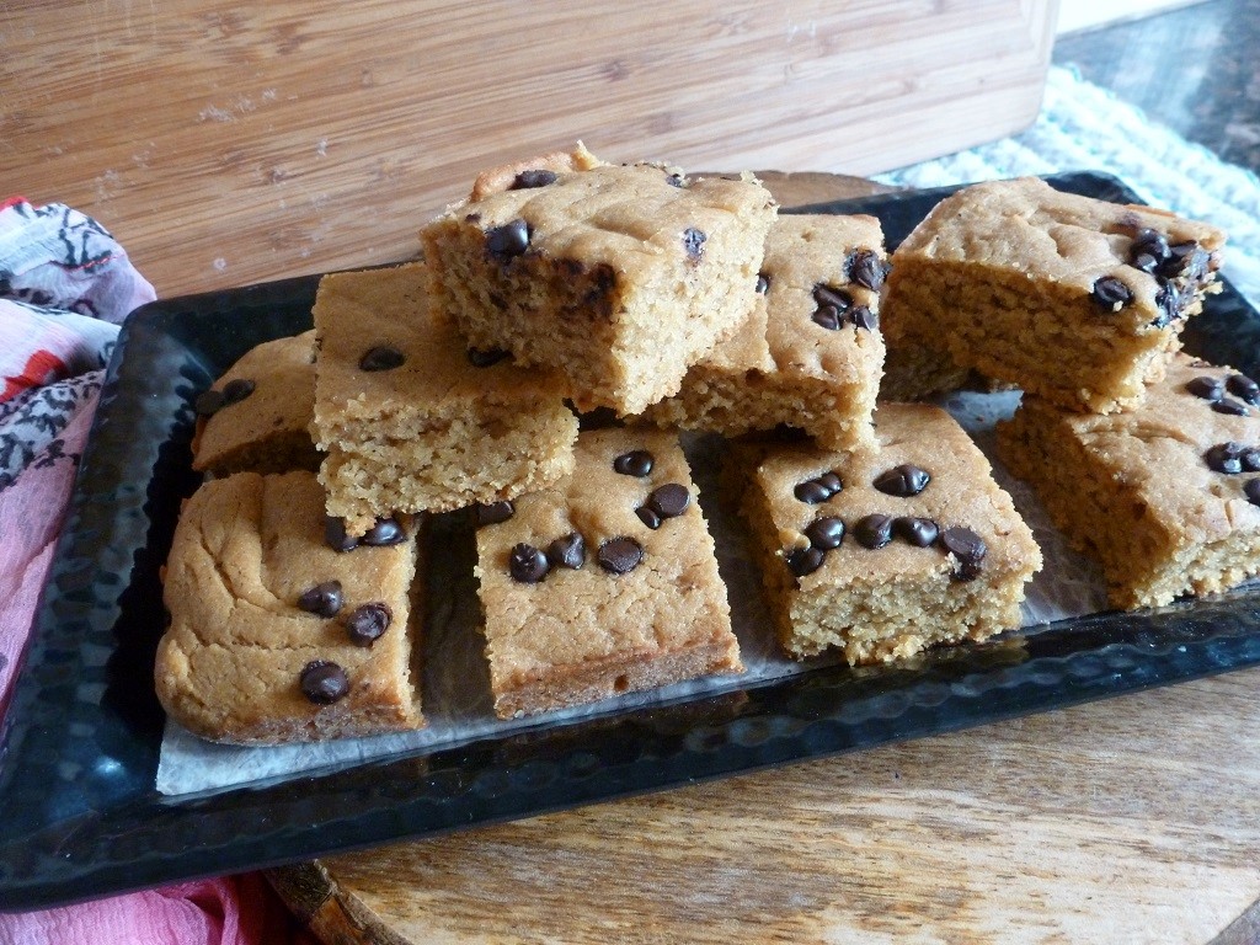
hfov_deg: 71.6
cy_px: 472
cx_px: 630
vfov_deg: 56.8
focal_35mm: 24
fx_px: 874
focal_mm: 4.3
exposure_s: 1/13
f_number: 3.3
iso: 400
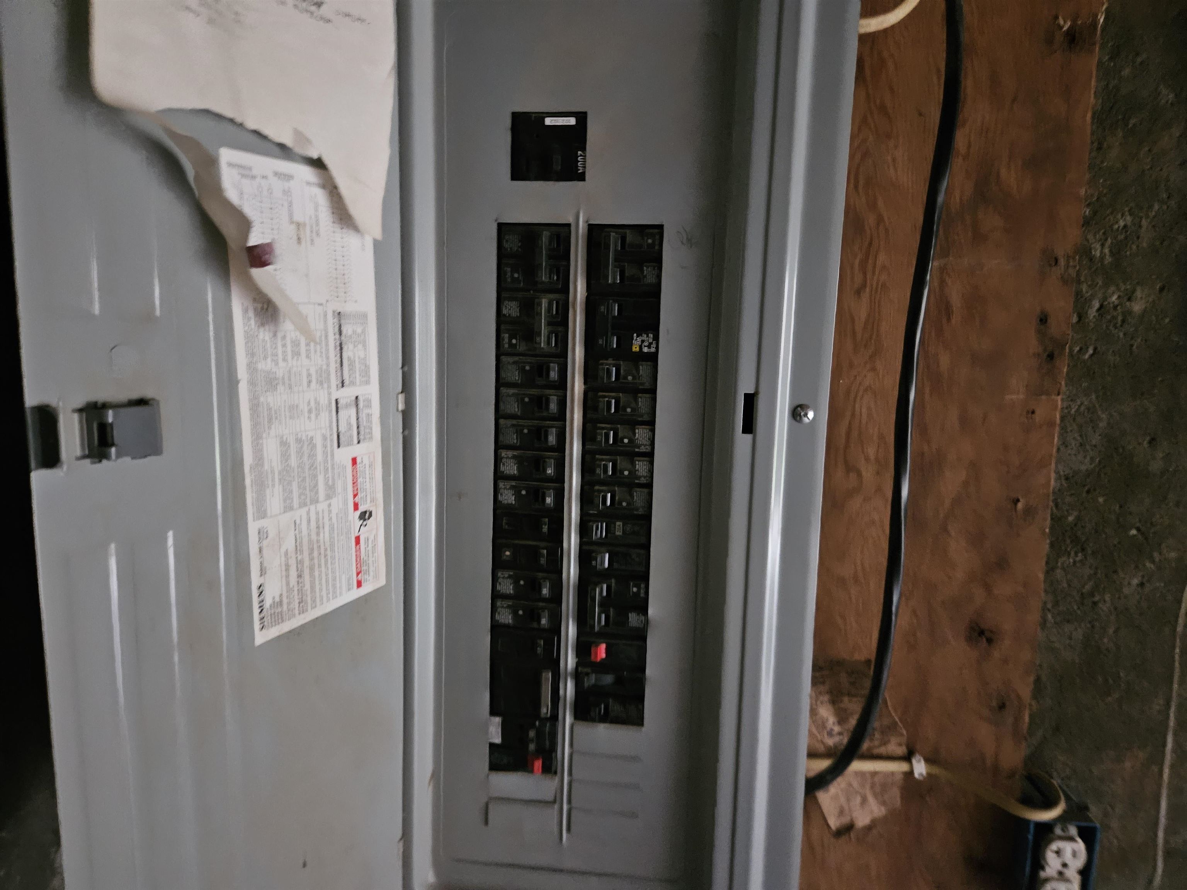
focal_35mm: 23
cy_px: 445
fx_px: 789
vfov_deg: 58.9
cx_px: 594
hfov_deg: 73.9
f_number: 1.8
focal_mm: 5.4
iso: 1600
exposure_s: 1/15
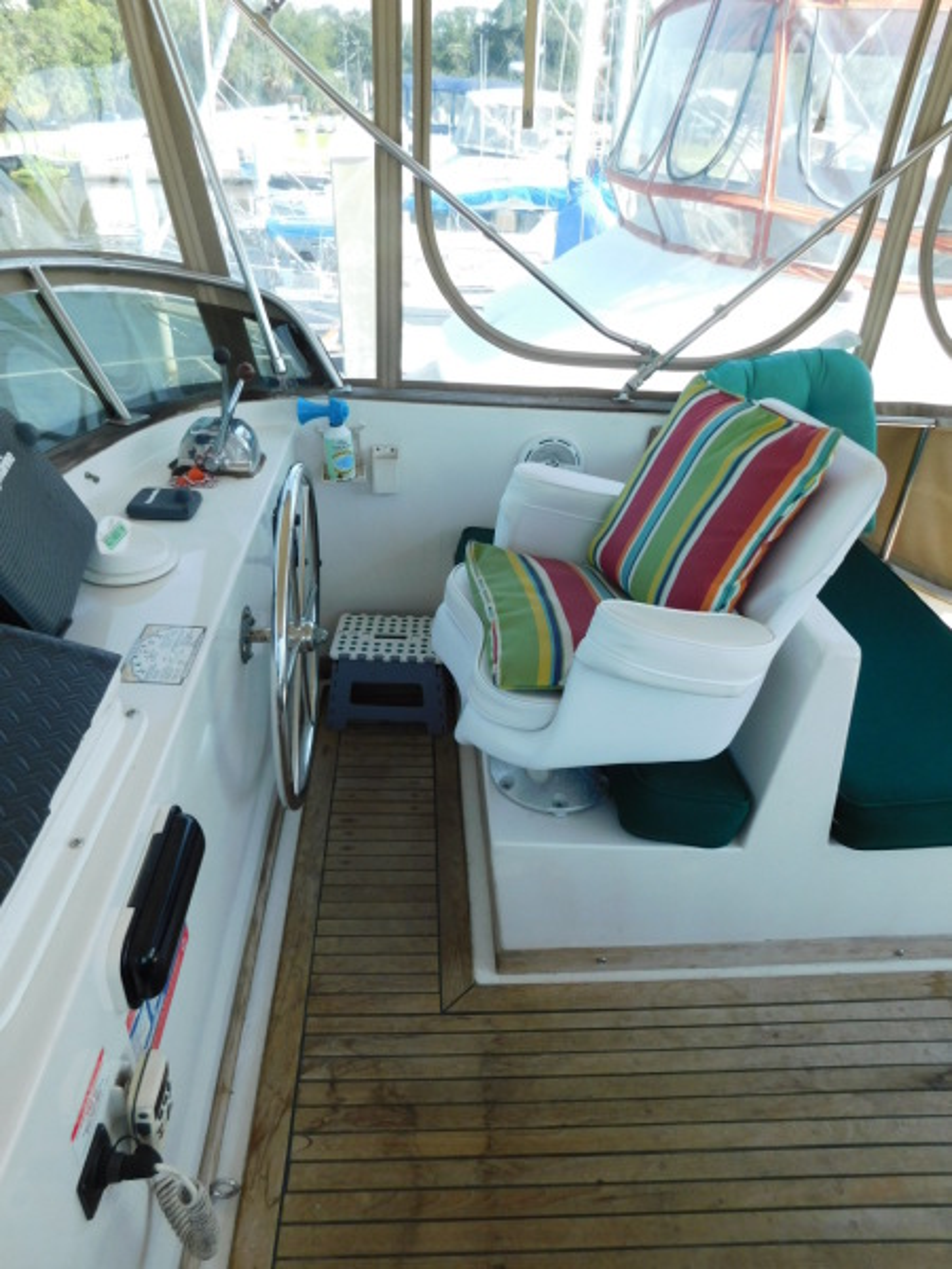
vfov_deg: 73.9
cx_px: 476
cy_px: 634
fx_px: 843
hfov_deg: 58.9
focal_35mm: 23
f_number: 3
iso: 125
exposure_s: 1/400
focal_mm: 4
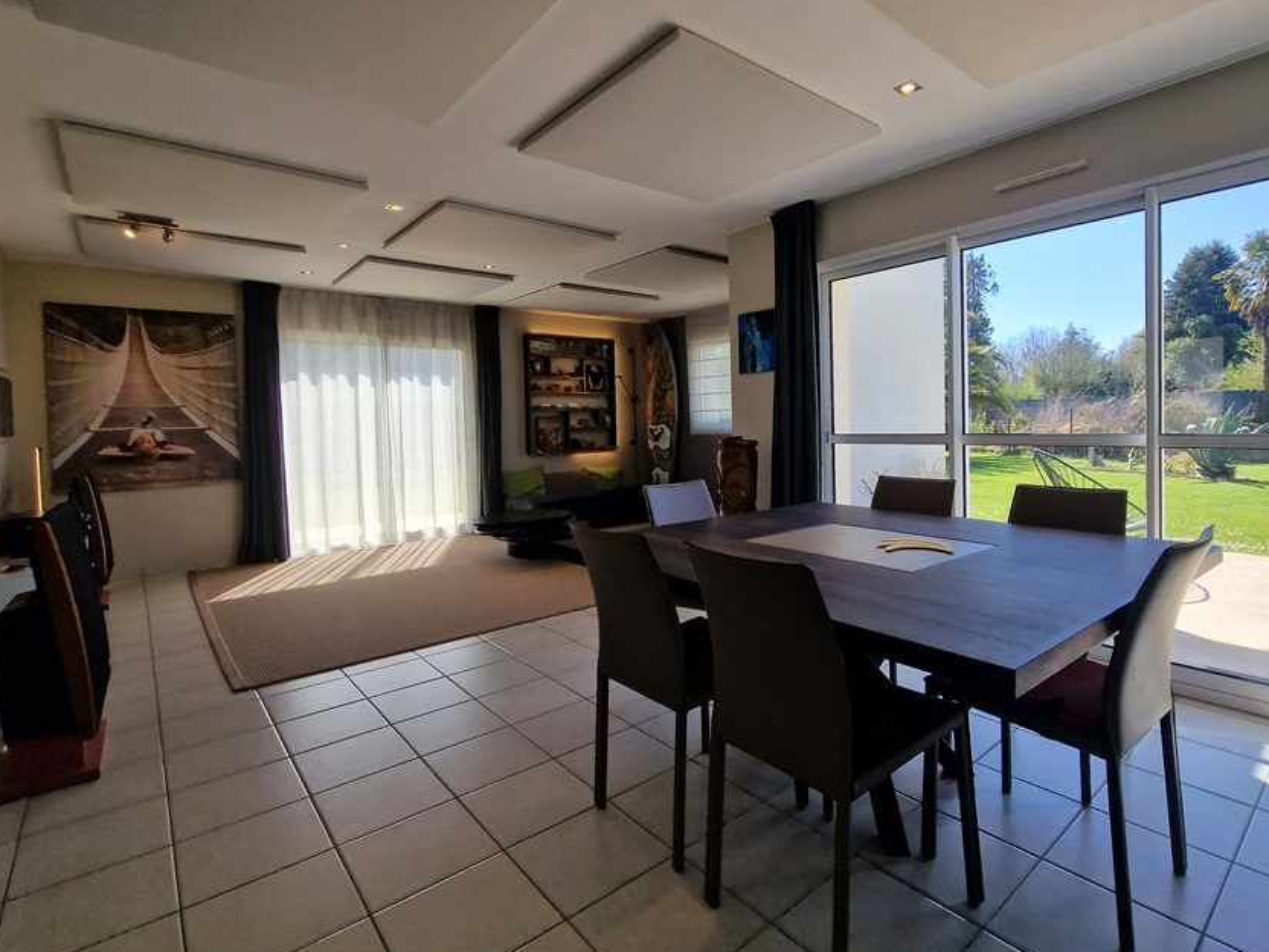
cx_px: 699
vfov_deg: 77.9
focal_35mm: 16
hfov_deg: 94.2
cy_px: 433
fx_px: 587
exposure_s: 1/606
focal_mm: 2.2
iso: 50
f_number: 2.2
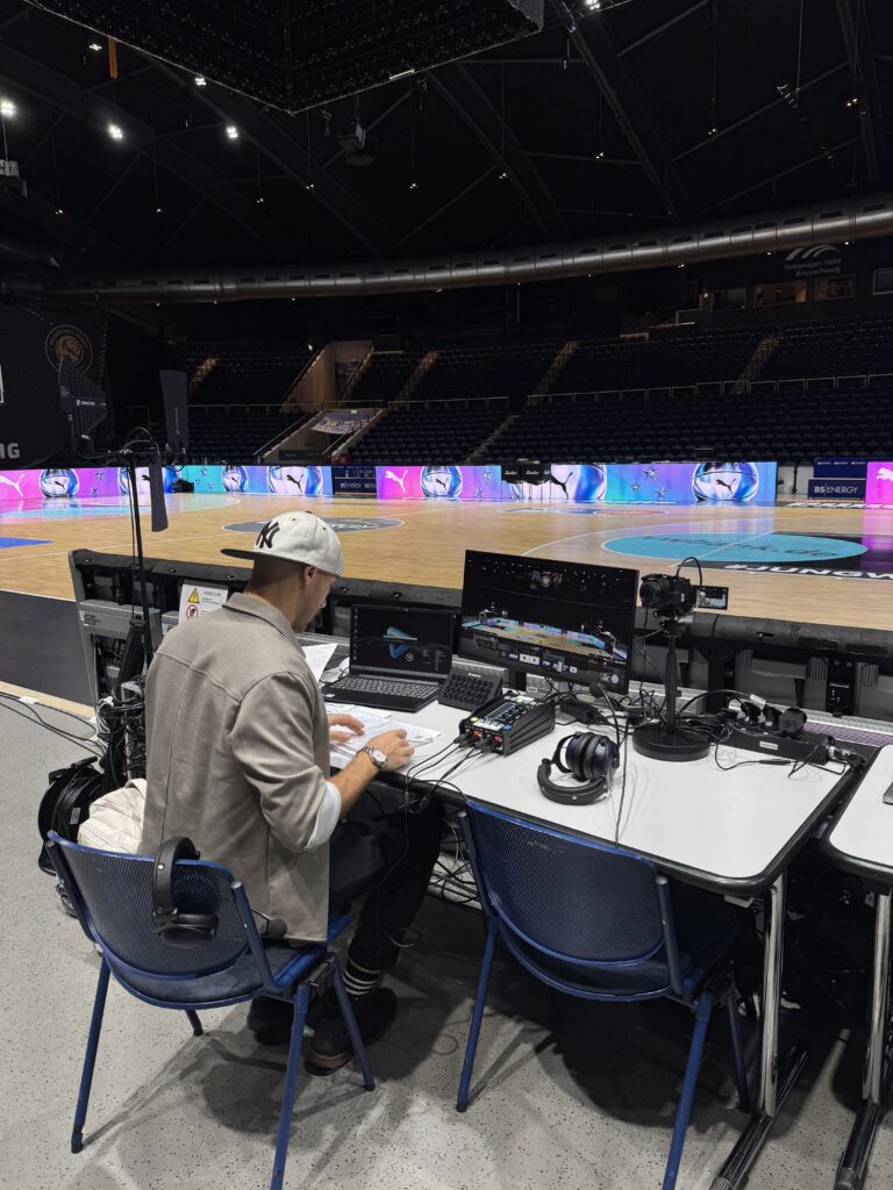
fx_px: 826
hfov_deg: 56.8
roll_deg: +0.6
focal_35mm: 24
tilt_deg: -9.3
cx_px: 446
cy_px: 595
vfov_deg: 71.6
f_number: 1.78
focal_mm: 6.76
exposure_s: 1/167
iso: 64
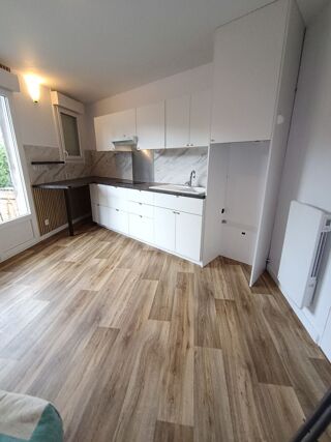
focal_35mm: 13
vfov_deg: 106.2
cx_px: 166
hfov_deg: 89.9
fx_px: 166
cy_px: 221
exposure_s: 1/50
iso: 100
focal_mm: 1.64
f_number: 2.2
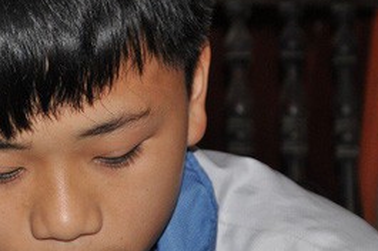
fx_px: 1825
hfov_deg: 11.6
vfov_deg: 7.9
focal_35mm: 174
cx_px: -57
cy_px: 78
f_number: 4.8
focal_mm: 48
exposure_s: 1/60
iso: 400
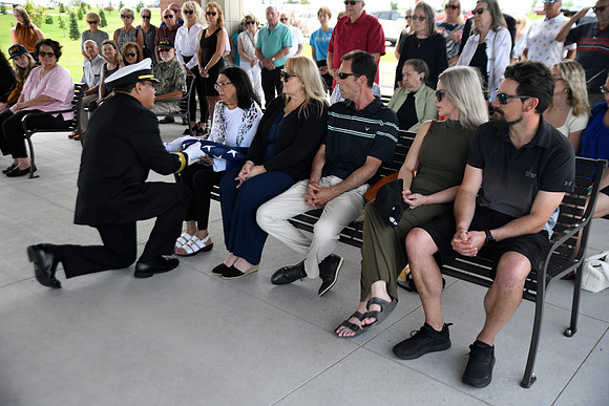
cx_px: 304
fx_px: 541
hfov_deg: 58.7
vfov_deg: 41.1
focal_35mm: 32
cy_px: 203
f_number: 2.8
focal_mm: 32
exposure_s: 1/5000
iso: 1600
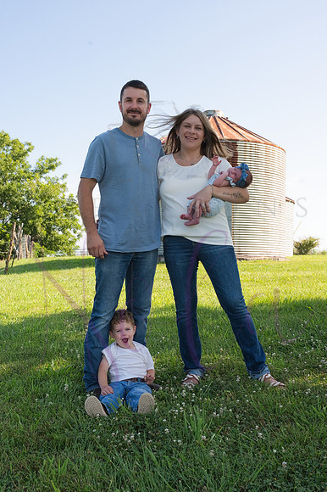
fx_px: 518
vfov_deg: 50.7
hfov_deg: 35.0
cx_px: 164
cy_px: 246
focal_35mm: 38
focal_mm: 38
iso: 400
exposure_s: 1/320
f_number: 8
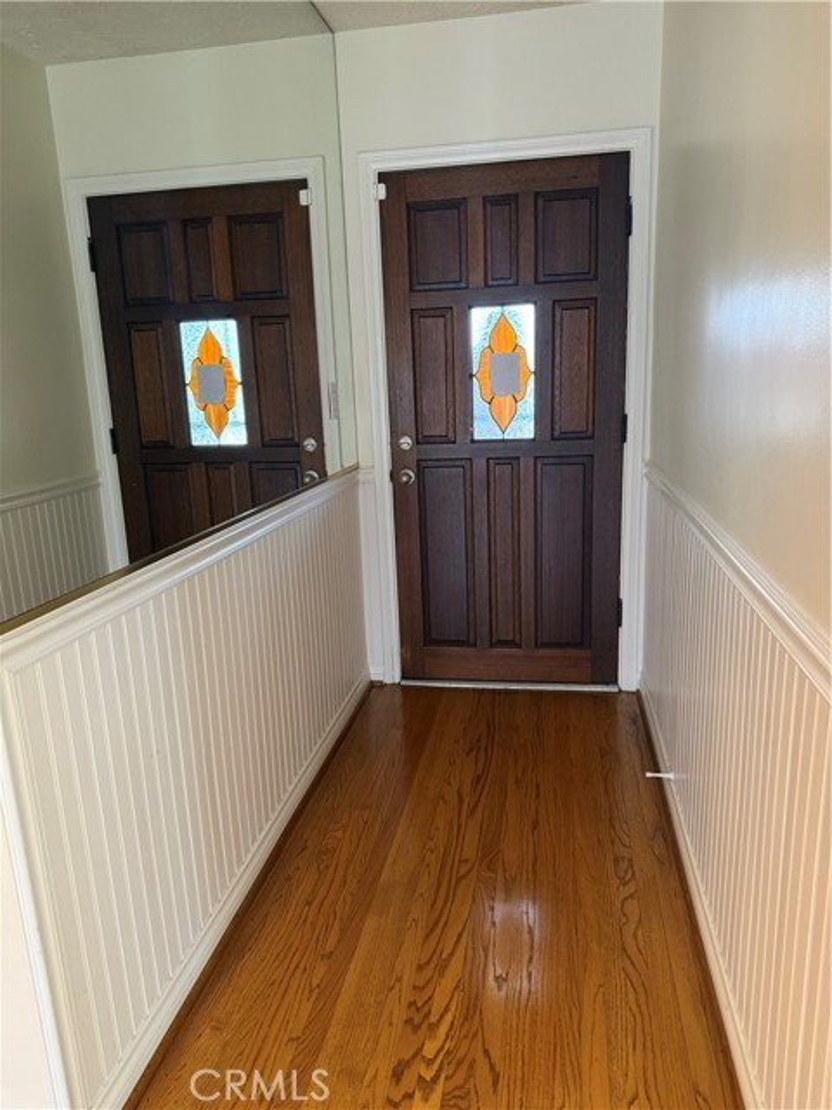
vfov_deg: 71.6
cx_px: 416
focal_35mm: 24
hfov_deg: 56.8
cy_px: 555
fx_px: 769
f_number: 1.78
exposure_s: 1/60
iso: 400
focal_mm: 6.76
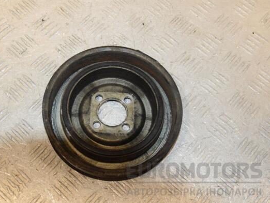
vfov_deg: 27.5
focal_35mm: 53
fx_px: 414
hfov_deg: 36.1
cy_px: 102
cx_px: 117
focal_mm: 32
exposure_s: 1/200
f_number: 9
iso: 1600
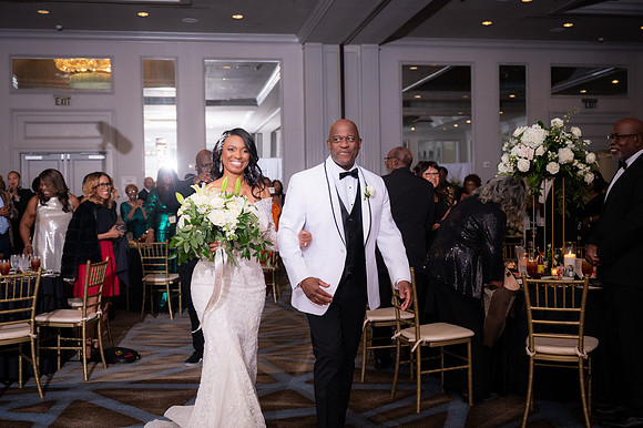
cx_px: 312
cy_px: 214
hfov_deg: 48.5
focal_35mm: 40
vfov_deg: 33.4
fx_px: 714
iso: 1600
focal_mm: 38
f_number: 2.8
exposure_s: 1/250
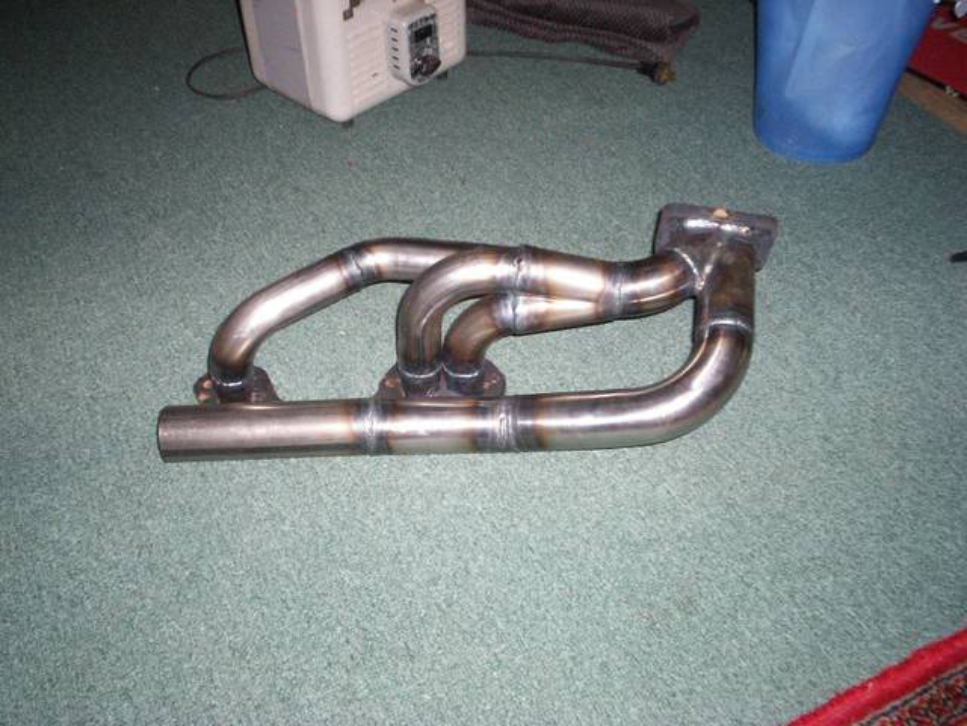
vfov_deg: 39.7
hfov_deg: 51.4
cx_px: 484
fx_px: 1006
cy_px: 363
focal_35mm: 36
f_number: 4.5
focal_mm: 5.9
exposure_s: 1/64
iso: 140
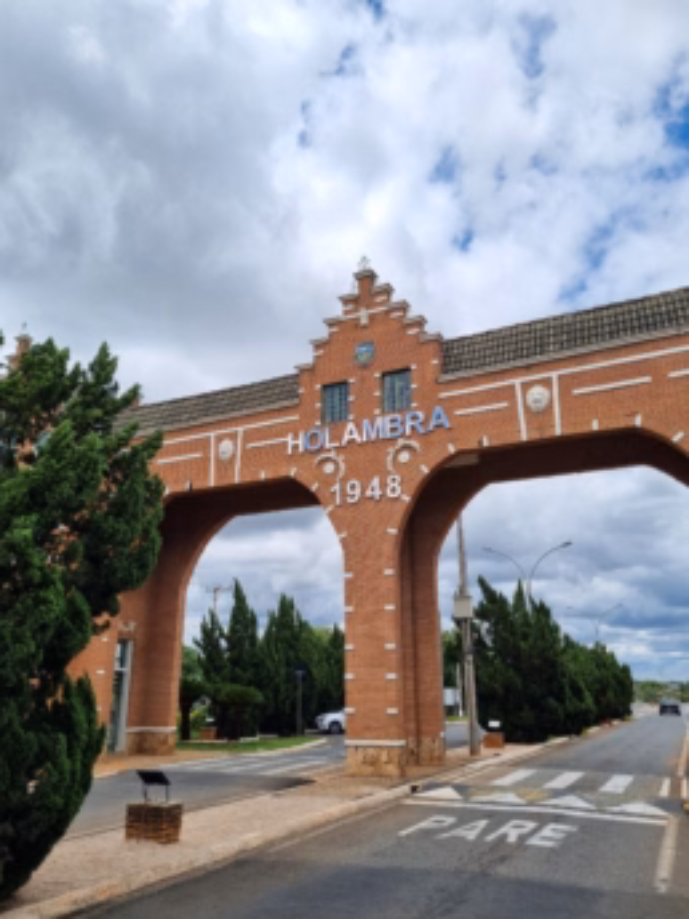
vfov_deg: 67.3
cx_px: 344
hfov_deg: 53.1
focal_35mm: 26
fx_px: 690
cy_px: 460
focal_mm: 5.4
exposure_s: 1/4072
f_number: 1.8
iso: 50
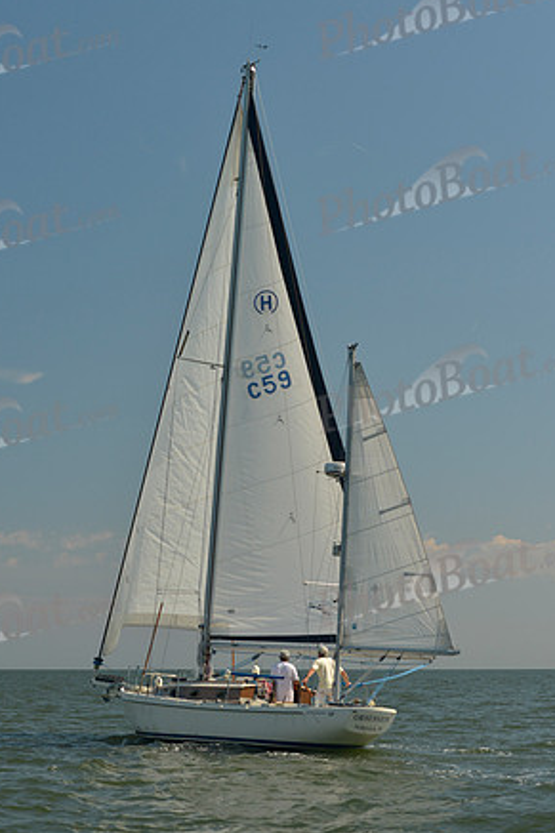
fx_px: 2152
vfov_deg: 21.9
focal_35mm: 93
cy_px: 313
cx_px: 218
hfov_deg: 14.7
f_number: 5
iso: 200
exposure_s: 1/1000
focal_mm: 70
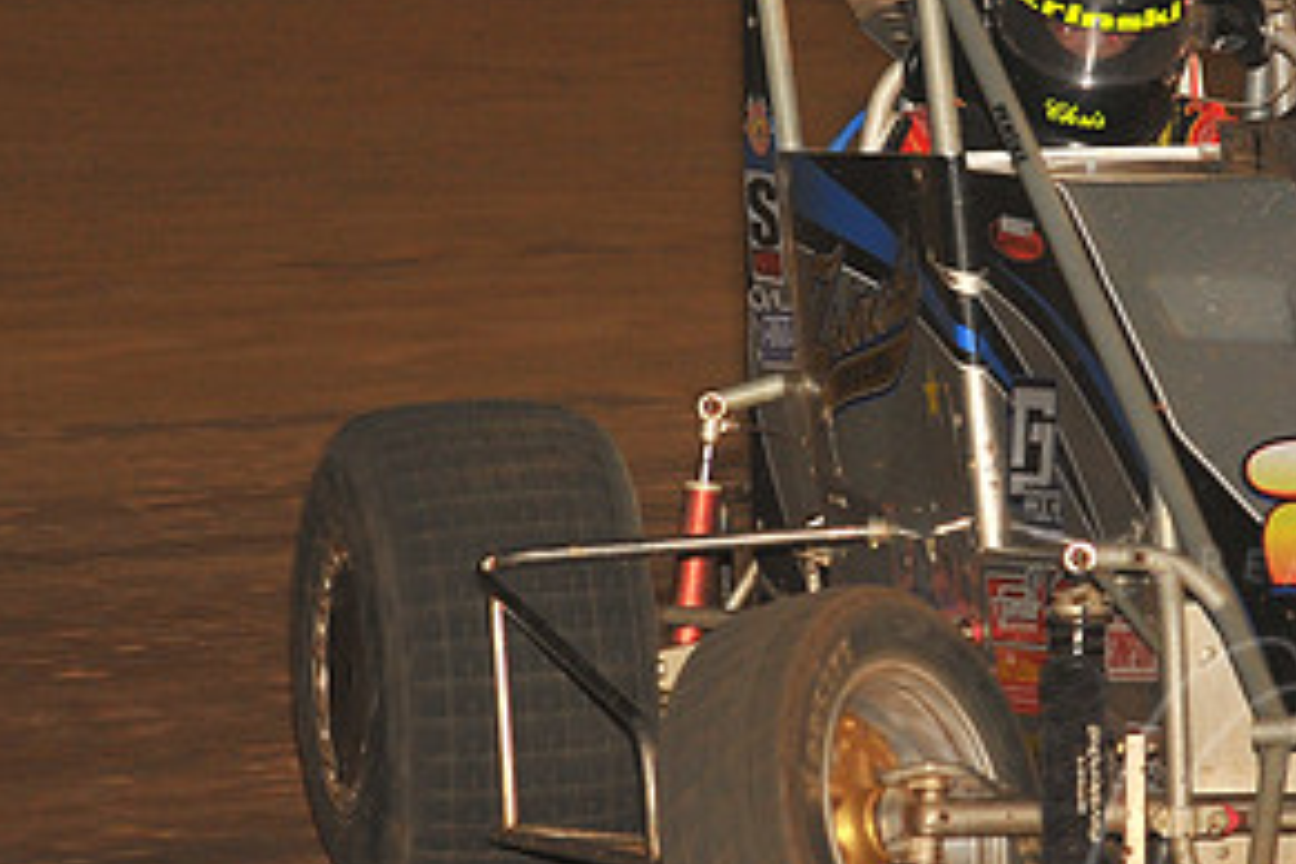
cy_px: 403
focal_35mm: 339
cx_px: 1211
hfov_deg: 6.1
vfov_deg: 4.1
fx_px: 12203
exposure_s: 1/250
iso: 1000
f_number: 6.3
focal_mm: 170
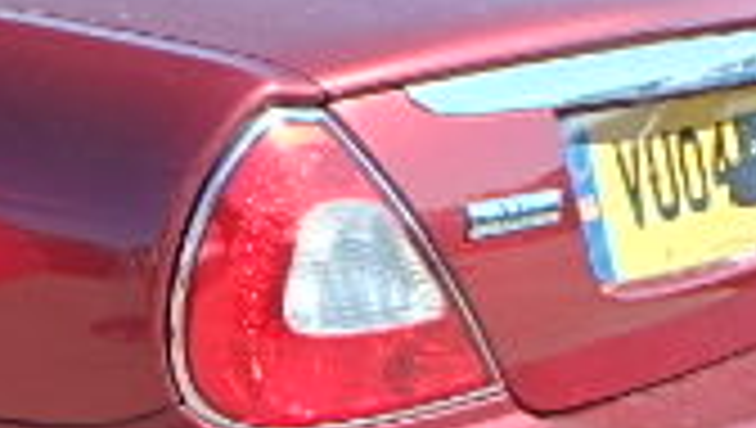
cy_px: 410
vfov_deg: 13.8
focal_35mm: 87
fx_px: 1746
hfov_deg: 21.9
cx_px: -234
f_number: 3.5
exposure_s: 1/800
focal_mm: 3.7
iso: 125
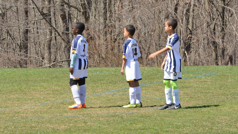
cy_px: 57
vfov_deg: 4.2
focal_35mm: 286
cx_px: 118
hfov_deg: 7.5
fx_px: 1805
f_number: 22
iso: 800
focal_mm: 200
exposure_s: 1/125
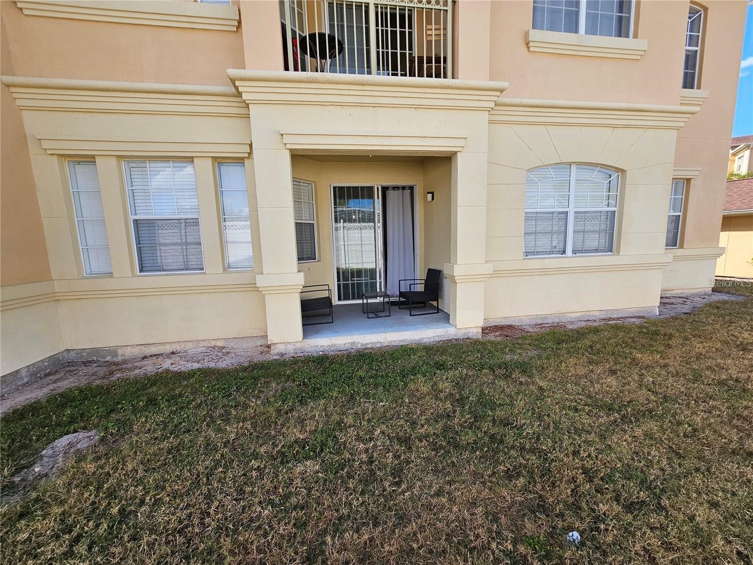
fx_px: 283
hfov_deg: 106.2
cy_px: 282
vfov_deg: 89.9
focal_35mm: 13
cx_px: 376
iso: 64
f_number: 2.2
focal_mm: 2.2
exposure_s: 1/1000
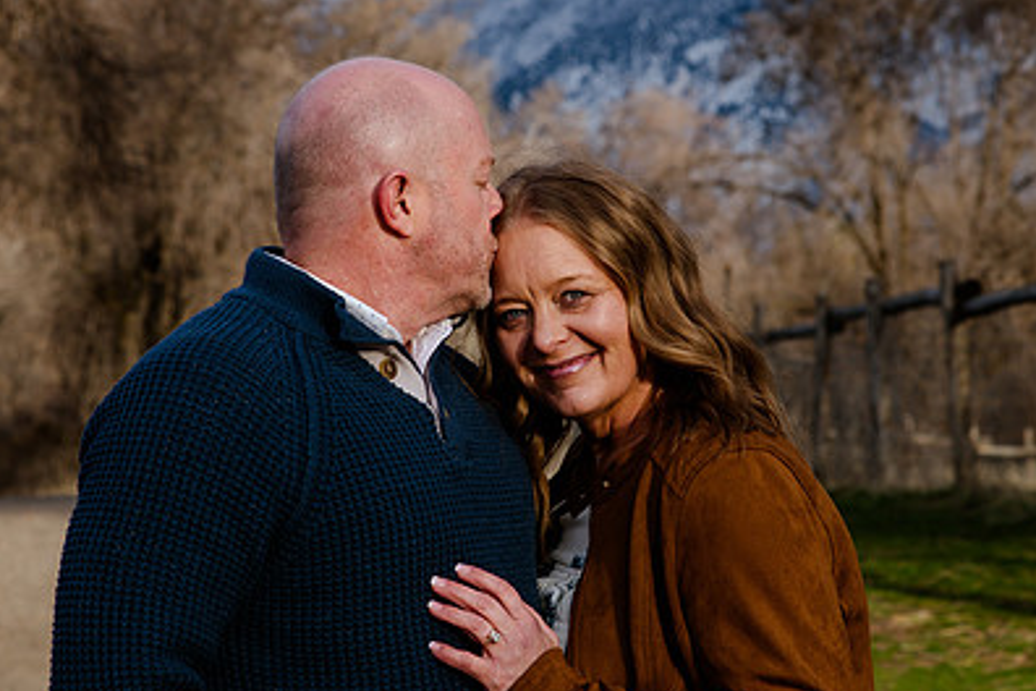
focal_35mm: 158
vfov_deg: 8.7
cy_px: 242
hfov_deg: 13.0
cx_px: 575
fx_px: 4547
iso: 250
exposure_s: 1/160
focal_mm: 98
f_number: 9
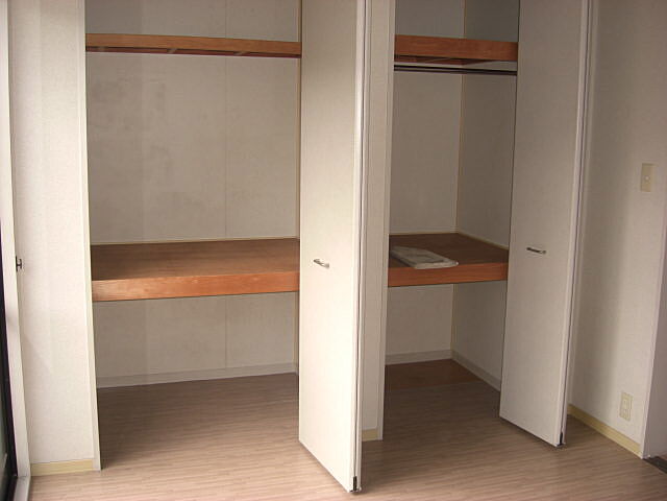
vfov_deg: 37.7
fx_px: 732
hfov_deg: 49.0
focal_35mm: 38
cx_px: 334
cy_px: 250
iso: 100
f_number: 2.8
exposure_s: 1/80
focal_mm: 7.9
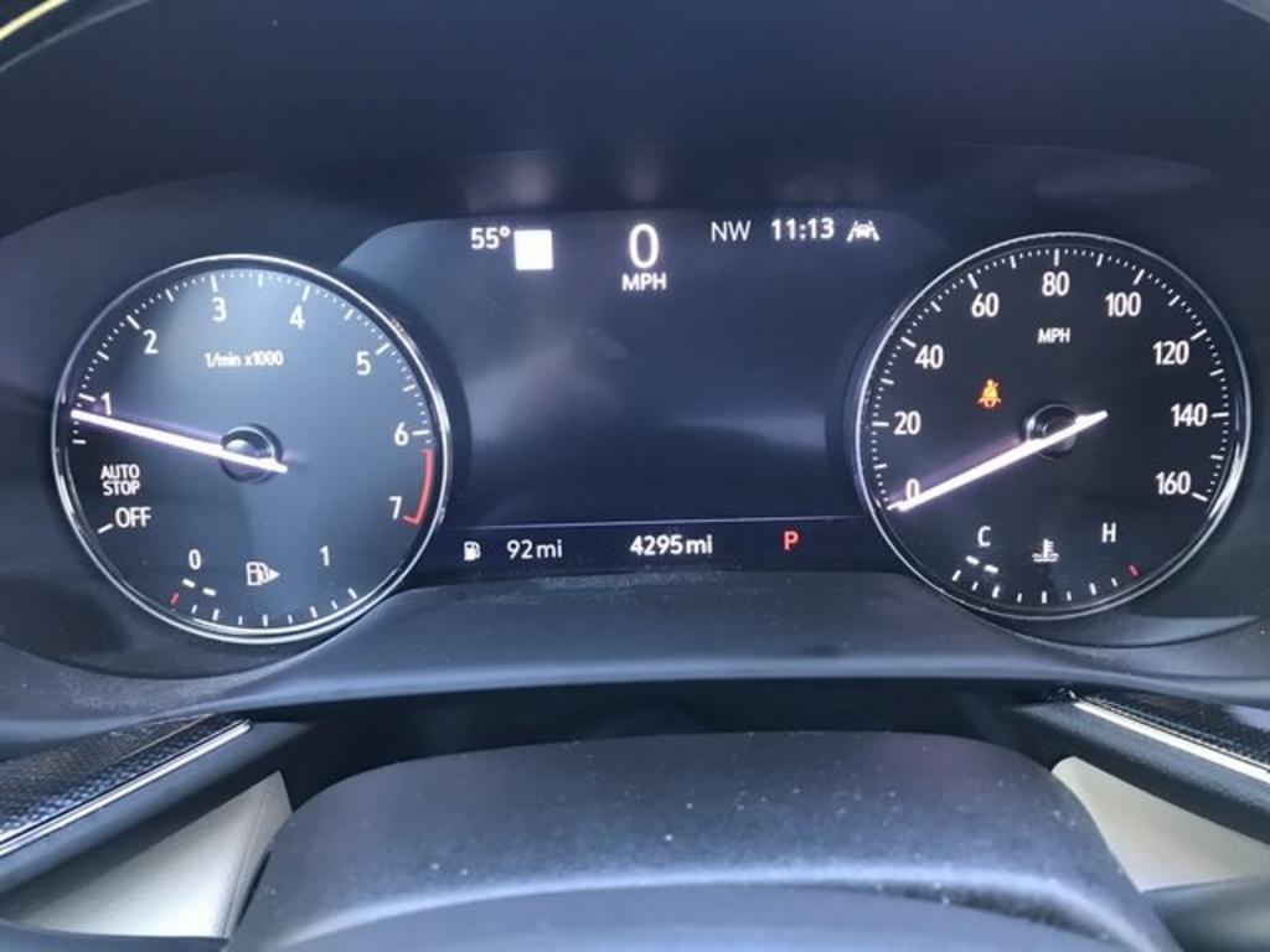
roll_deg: +0.5
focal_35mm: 28
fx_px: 1027
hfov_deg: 63.4
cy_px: 476
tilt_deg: -22.1
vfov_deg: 49.7
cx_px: 635
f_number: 1.8
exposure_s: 1/15
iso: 50
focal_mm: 3.99
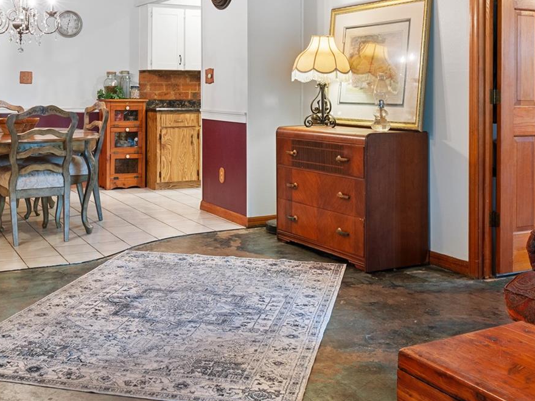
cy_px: 118
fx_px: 649
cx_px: 226
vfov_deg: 33.9
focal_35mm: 42
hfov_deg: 44.7
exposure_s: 1.6
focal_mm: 16
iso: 400
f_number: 8
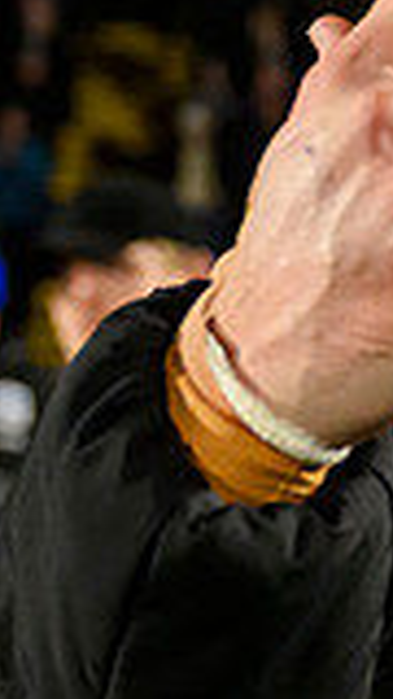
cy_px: 376
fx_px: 2872
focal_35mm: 155
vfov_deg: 13.9
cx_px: 724
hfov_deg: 7.6
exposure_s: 1/2000
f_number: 3.2
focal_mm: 35
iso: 5000
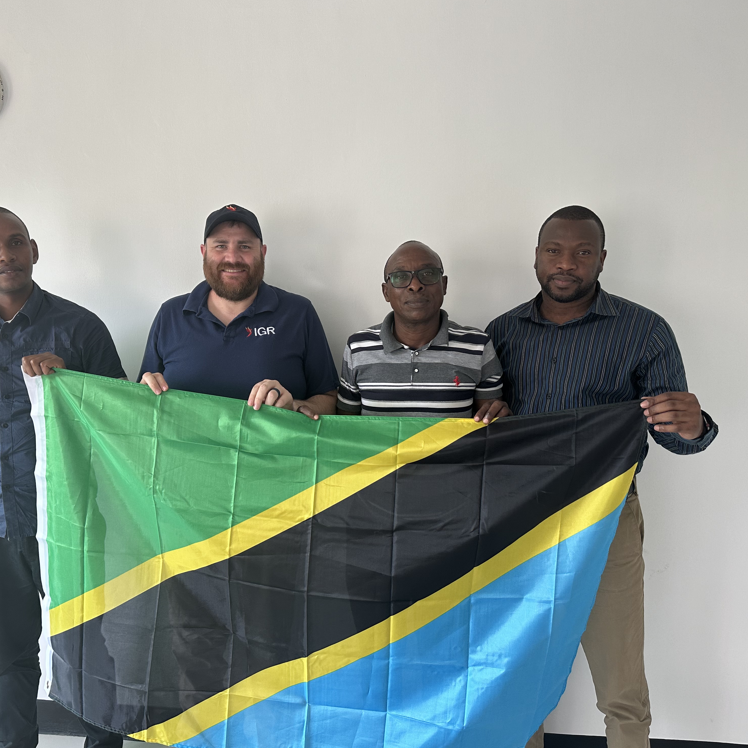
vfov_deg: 55.6
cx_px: 307
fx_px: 709
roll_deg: -0.9
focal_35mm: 29
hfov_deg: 55.3
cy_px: 368
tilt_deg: -7.3
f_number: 1.78
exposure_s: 1/121
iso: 125
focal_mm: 6.86
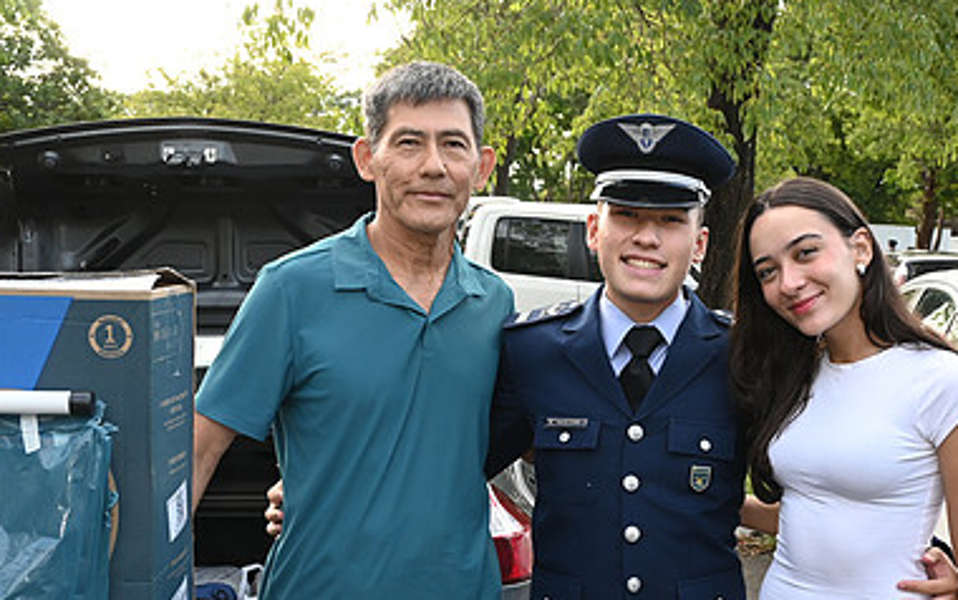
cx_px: 613
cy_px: 395
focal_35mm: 57
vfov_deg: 22.6
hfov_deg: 35.3
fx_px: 1493
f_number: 6.3
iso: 640
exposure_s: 1/250
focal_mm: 24.5
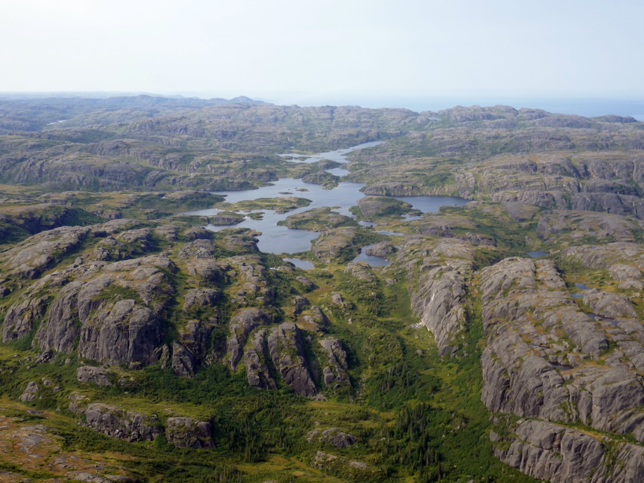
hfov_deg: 33.8
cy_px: 235
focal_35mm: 57
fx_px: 1061
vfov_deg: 25.7
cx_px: 324
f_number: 4.1
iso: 125
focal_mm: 18.2
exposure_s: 1/500
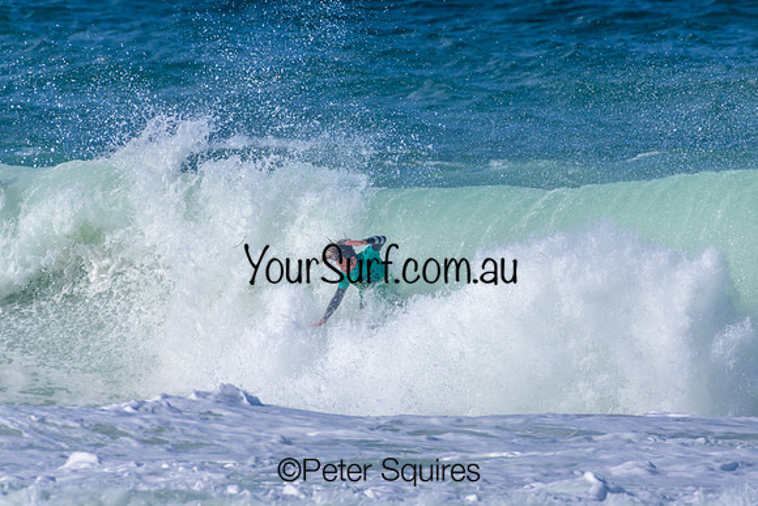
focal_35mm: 1000
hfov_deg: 2.1
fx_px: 21059
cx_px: 379
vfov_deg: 1.4
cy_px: 253
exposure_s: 1/2500
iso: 560
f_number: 11
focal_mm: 1000
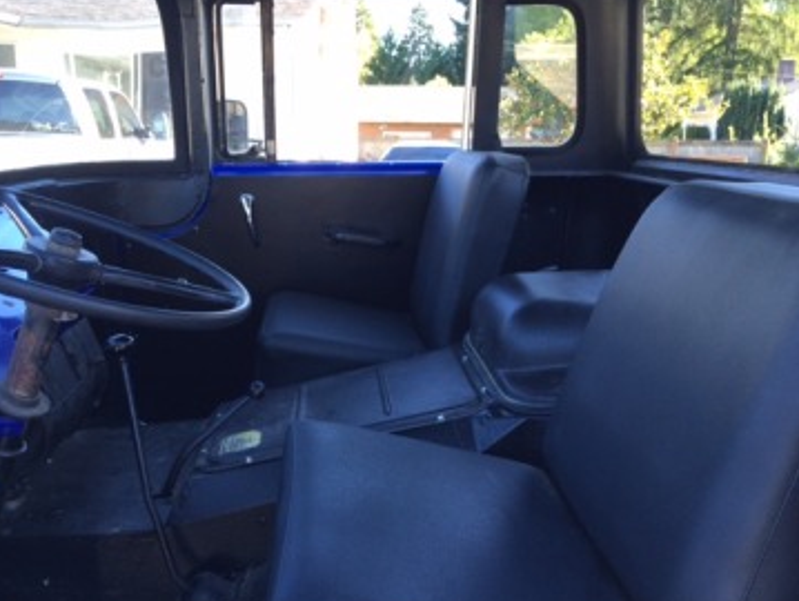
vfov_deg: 43.0
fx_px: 762
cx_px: 364
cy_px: 331
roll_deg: +0.5
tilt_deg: -14.5
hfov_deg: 55.2
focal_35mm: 33
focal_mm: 4.15
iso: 64
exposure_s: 1/120
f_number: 2.2
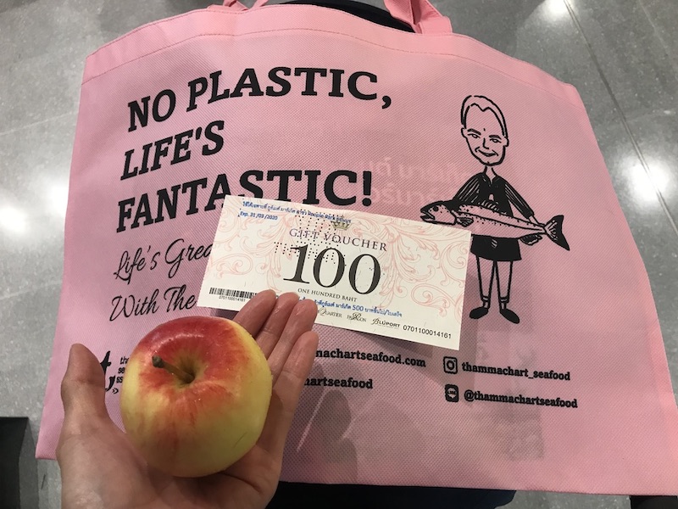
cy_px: 254
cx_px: 339
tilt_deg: -69.2
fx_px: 548
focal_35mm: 28
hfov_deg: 63.4
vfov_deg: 49.7
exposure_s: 1/33
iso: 40
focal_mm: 3.99
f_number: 1.8
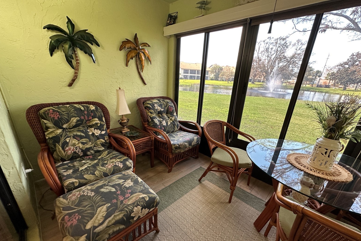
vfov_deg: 77.1
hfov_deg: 100.4
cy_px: 132
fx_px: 150
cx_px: 180
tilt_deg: -20.1
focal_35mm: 15
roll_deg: -2.9
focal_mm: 2.22
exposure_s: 1/60
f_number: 2.2
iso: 160
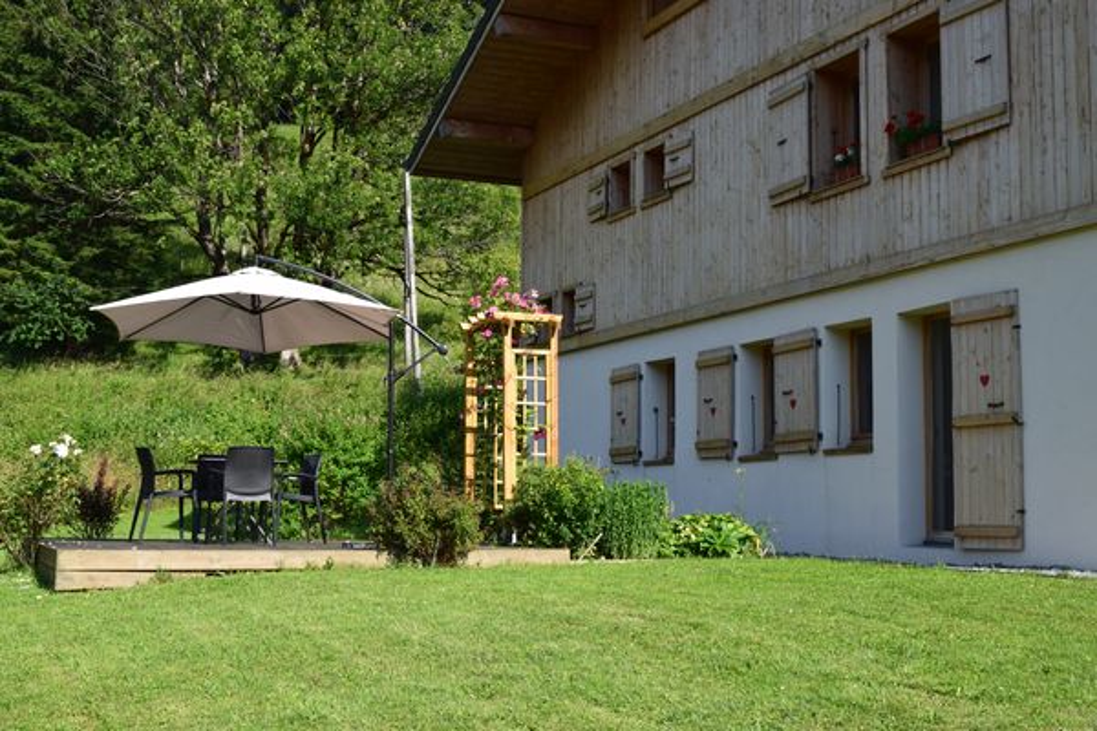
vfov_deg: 28.9
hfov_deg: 42.3
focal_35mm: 46
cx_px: 548
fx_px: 1417
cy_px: 366
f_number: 11
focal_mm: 31
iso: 400
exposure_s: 1/400
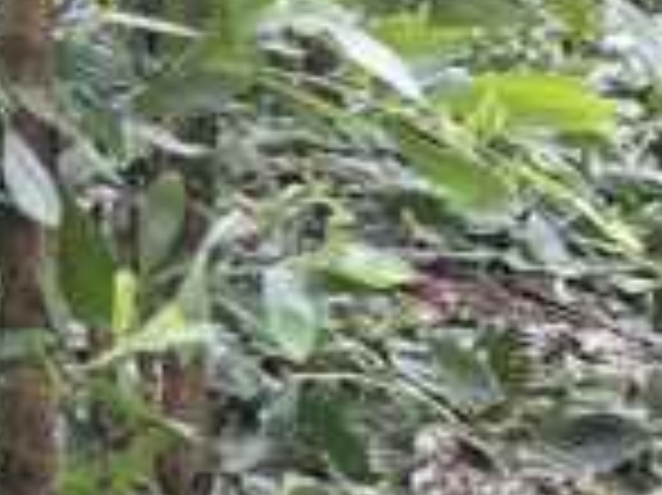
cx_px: -968
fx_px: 2599
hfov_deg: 11.7
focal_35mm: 136
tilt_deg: +1.5
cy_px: -608
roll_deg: +3.6
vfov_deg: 9.8
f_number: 1.6
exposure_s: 1/121
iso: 40
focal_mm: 4.2
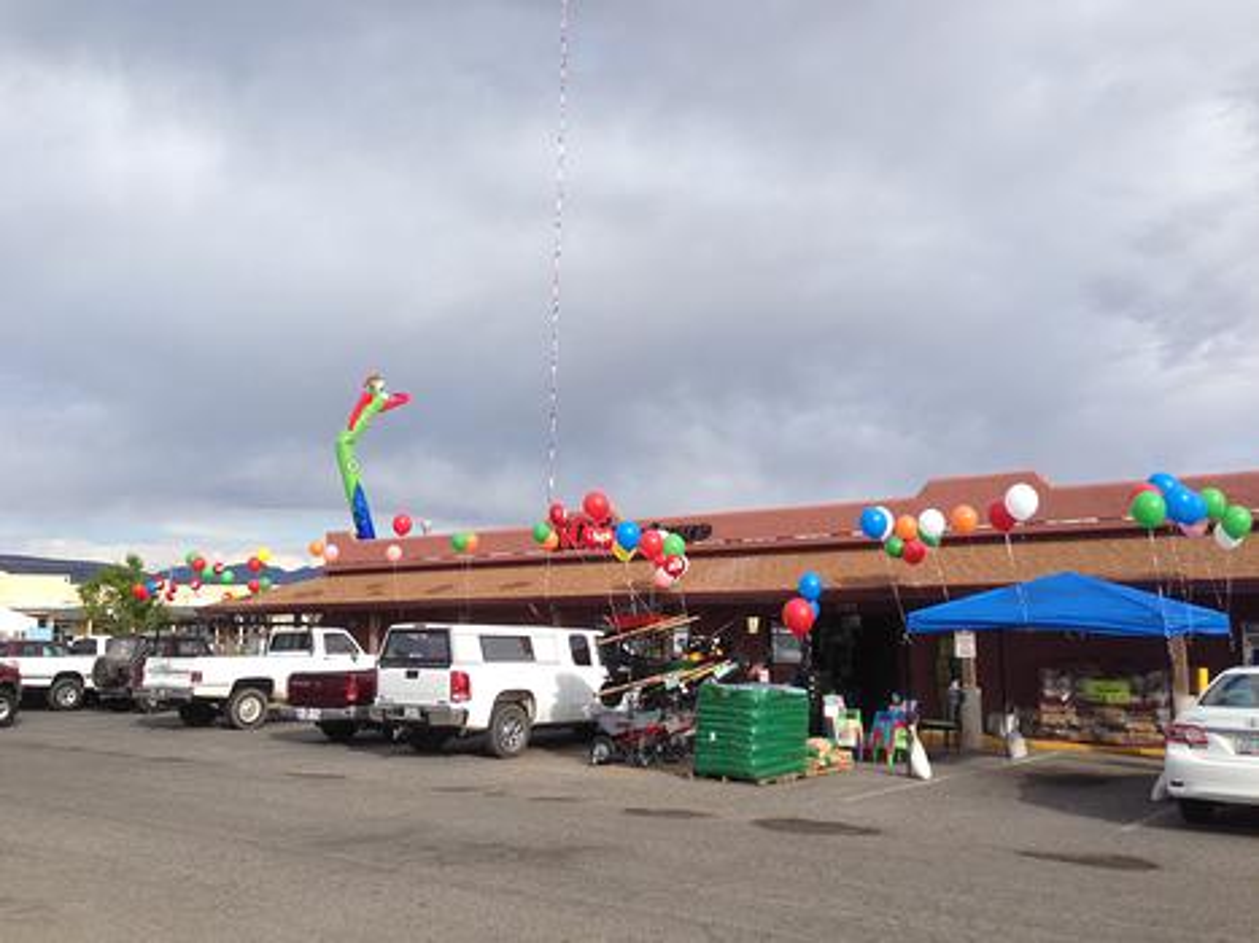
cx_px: 630
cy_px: 472
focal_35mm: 33
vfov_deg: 42.9
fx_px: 1200
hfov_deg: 55.4
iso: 50
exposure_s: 1/1355
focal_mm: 4.12
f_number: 2.4
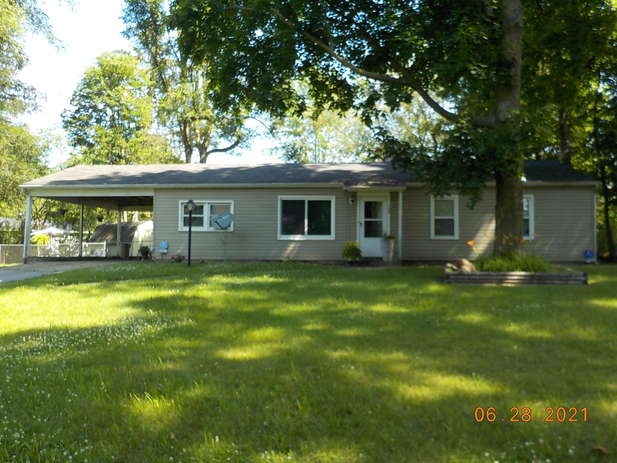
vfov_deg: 46.8
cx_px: 308
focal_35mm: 30
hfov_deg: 60.0
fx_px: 535
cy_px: 232
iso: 125
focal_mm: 4.1
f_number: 3.3
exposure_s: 1/200
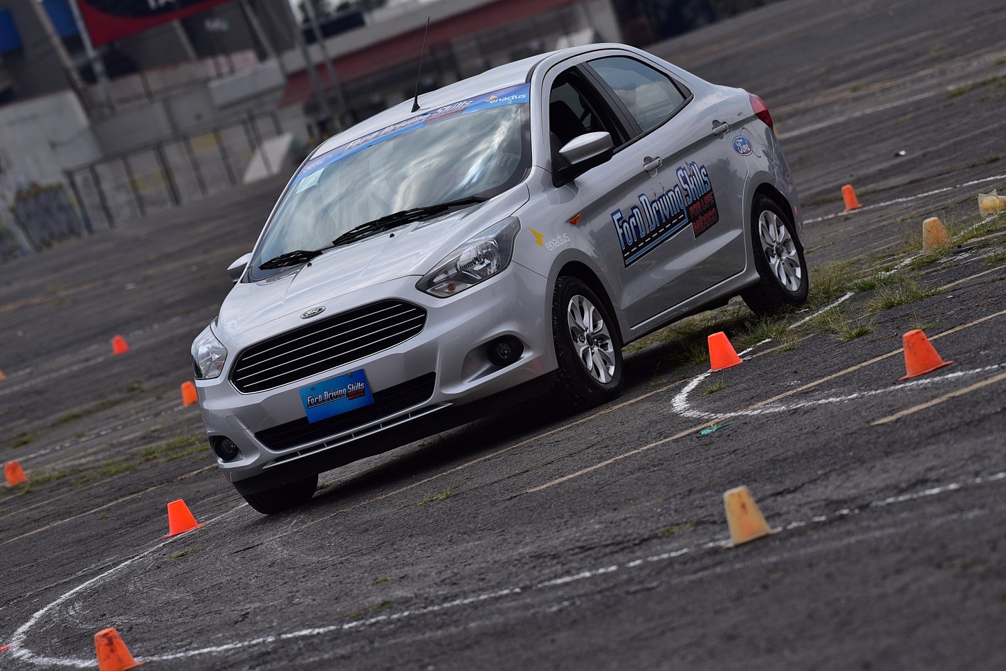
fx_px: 6148
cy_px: 336
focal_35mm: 220
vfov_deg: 6.2
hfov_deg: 9.4
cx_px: 503
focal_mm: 220
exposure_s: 1/1600
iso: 100
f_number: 5.6
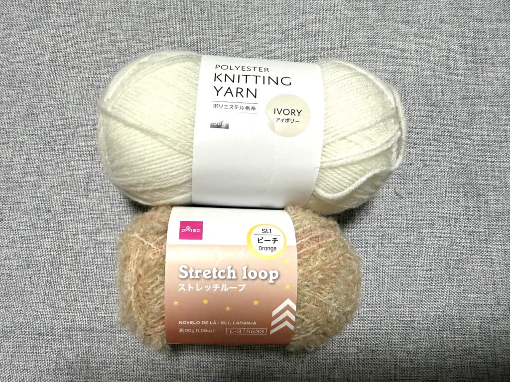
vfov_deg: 56.8
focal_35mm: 24
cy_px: 191
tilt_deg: -79.5
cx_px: 255
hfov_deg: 71.6
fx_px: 354
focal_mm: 2.22
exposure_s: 1/100
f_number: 2.2
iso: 200
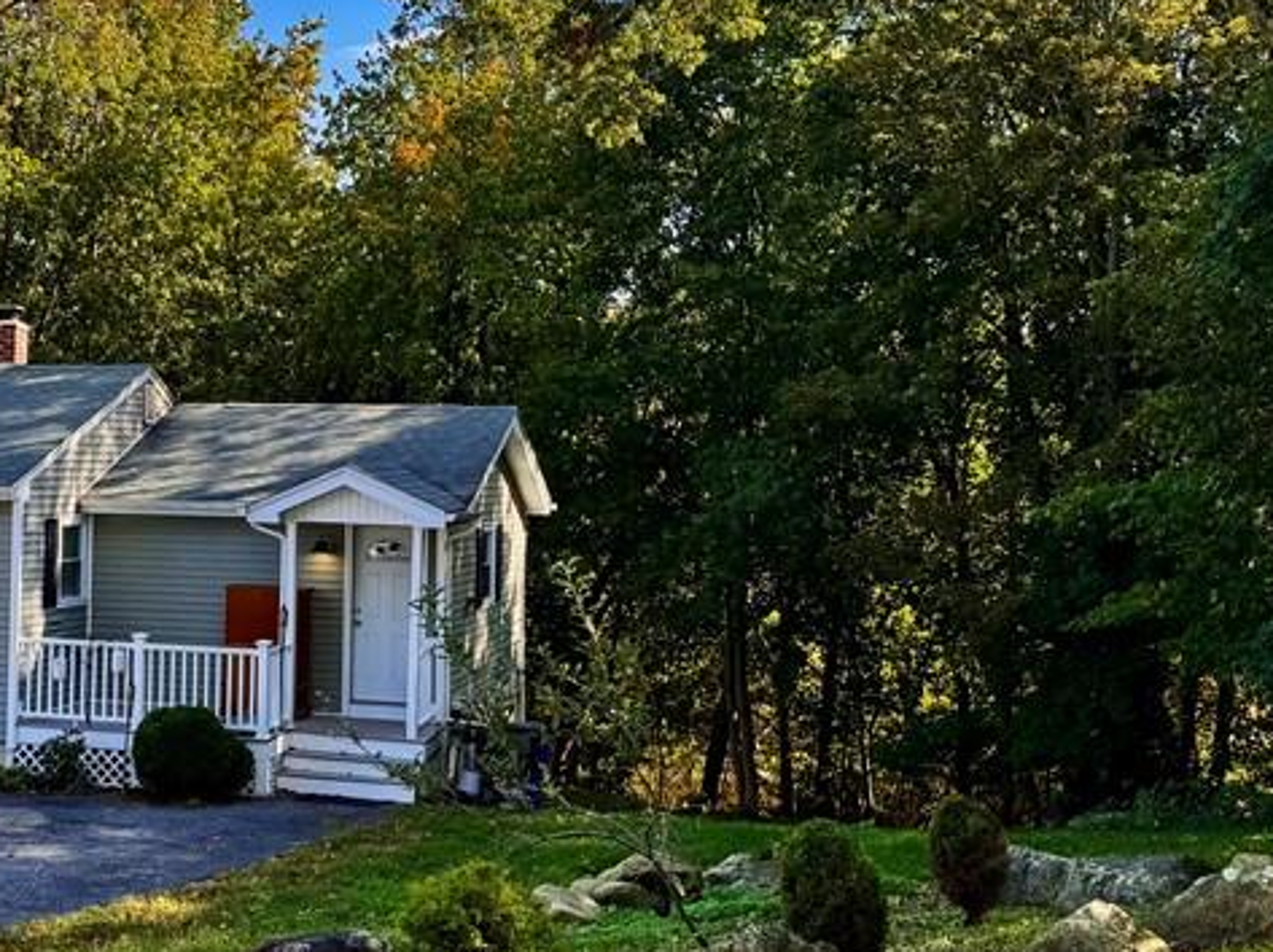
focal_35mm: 52
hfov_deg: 35.7
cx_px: 272
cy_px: 449
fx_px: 1911
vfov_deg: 28.0
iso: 80
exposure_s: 1/995
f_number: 1.78
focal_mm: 6.76
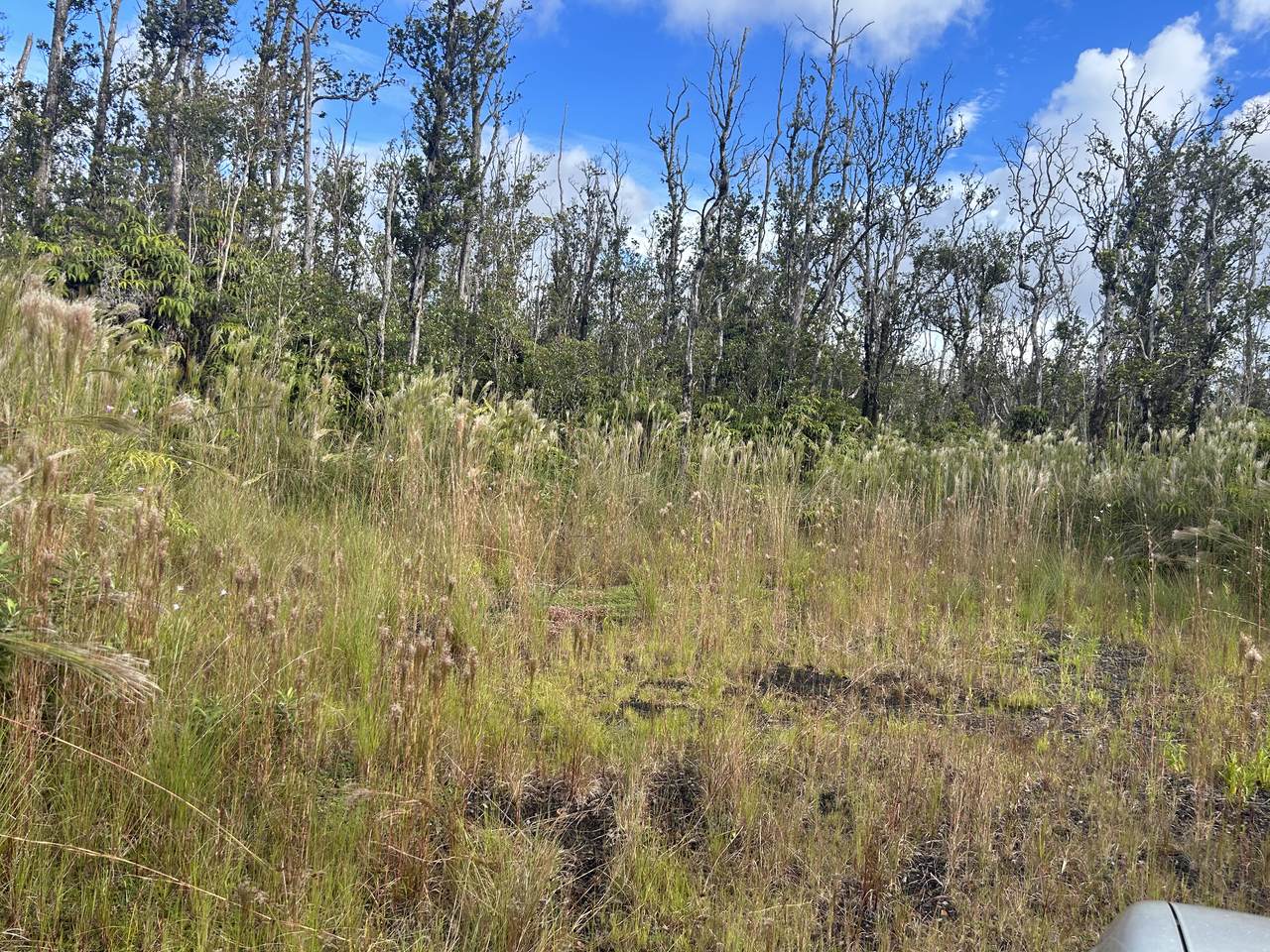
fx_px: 954
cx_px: 635
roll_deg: -3.9
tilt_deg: -1.0
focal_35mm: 26
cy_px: 476
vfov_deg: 53.1
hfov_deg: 67.3
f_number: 1.5
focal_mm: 5.7
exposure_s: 1/1009
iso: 50
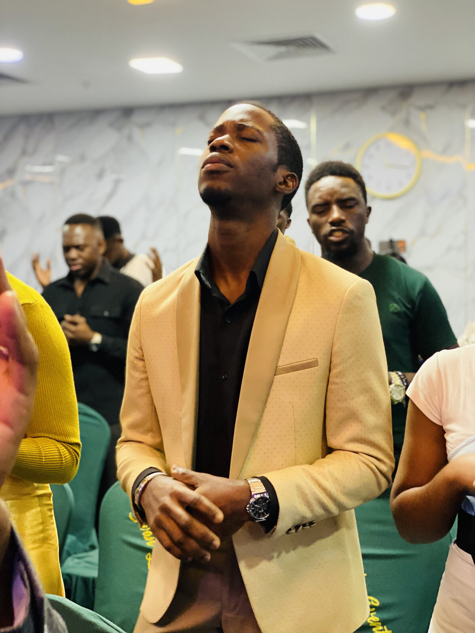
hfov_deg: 28.0
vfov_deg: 36.8
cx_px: 238
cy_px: 316
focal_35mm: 52
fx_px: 951
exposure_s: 1/33
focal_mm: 6
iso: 320
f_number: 2
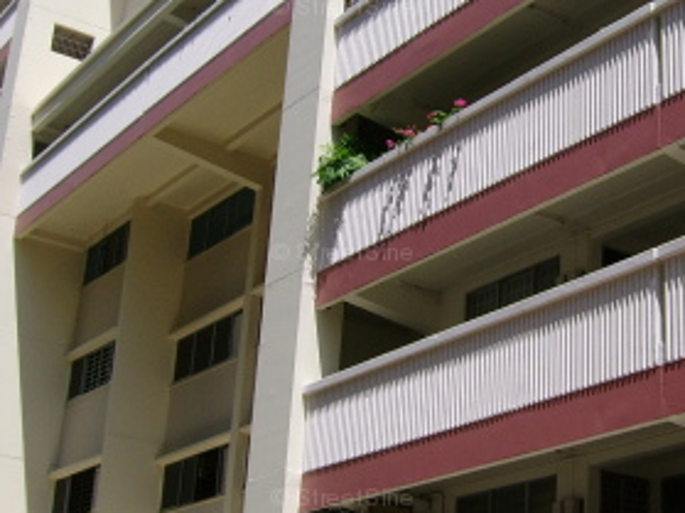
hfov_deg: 28.0
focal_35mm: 69
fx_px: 1365
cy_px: 255
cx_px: 454
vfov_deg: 21.3
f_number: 5.8
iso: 50
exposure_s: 1/594
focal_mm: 5.95
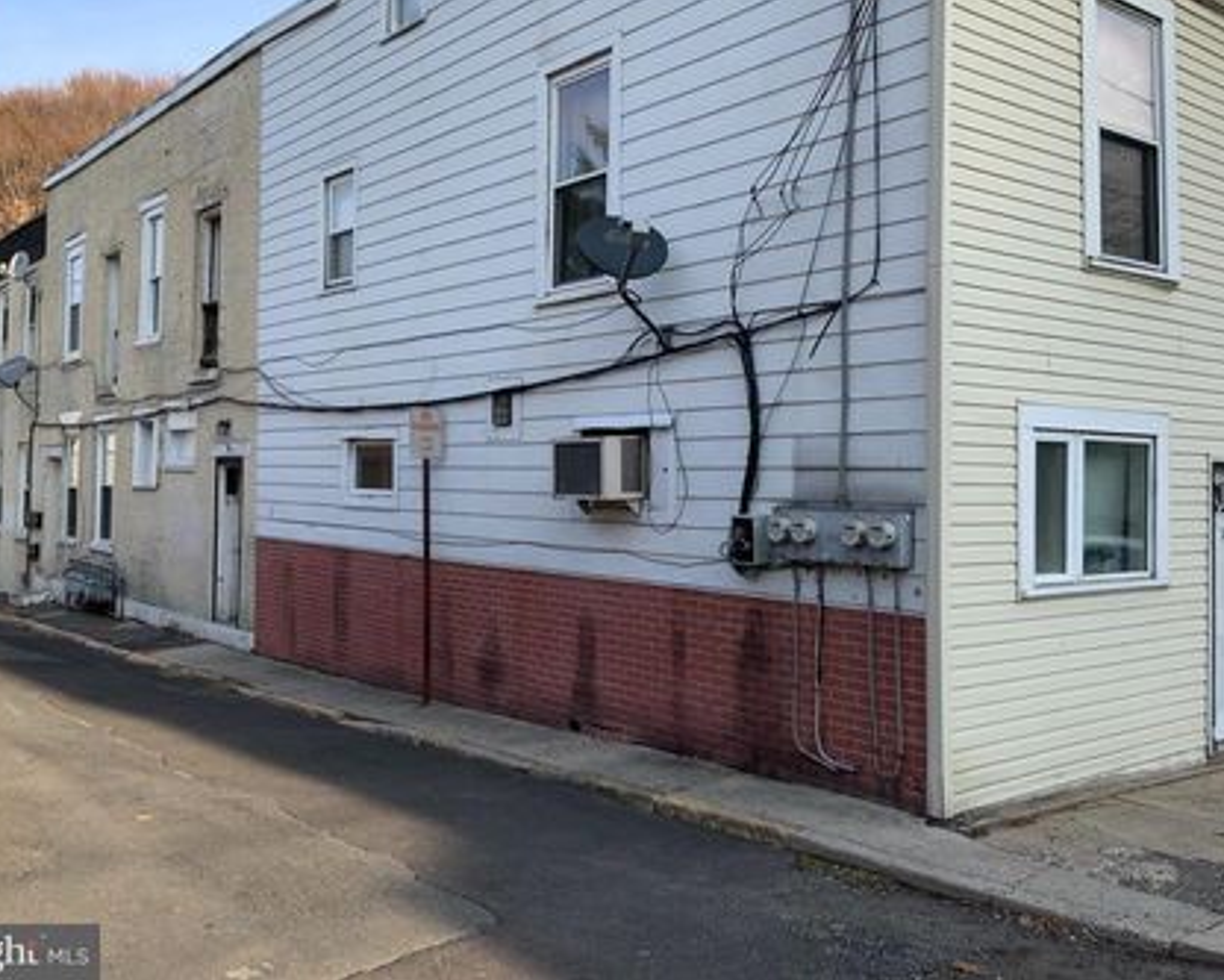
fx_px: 1232
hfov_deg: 52.8
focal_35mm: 34
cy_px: 431
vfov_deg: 43.3
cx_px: 656
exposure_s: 1/792
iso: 16
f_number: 1.8
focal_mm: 3
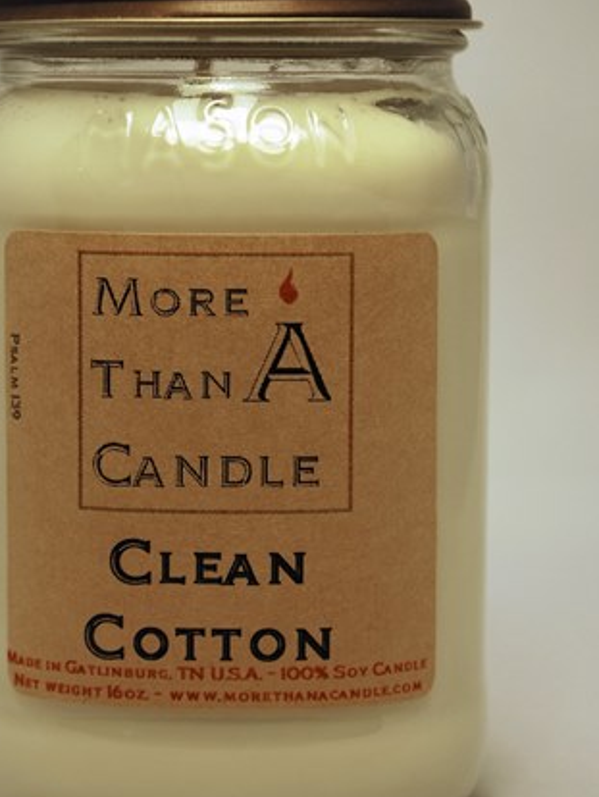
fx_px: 2829
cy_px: 352
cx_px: 228
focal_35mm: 123
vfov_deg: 16.0
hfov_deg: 12.1
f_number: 5.6
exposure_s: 1/125
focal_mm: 55
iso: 180
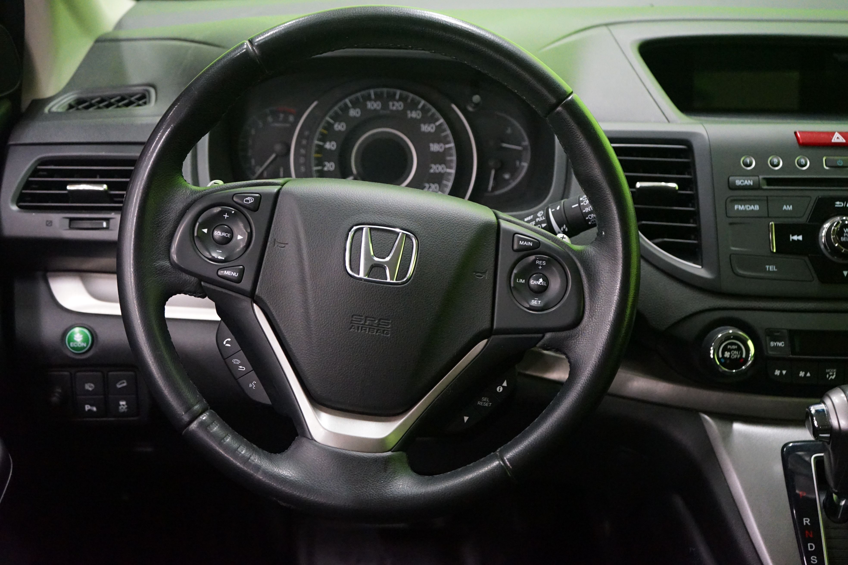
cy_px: 282
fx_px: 1107
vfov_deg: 28.6
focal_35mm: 47
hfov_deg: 41.9
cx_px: 424
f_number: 4.5
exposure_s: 1/20
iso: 6400
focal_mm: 47
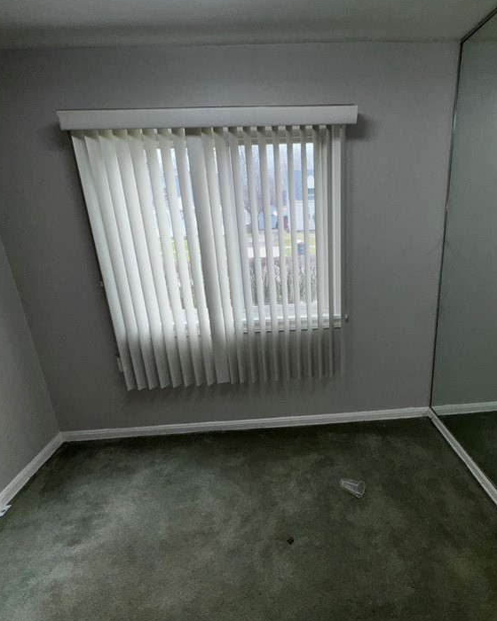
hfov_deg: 67.4
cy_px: 342
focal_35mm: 20
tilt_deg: -19.5
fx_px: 368
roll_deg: +3.0
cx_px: 301
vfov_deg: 80.1
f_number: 2.2
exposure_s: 1/122
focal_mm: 2.22
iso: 50
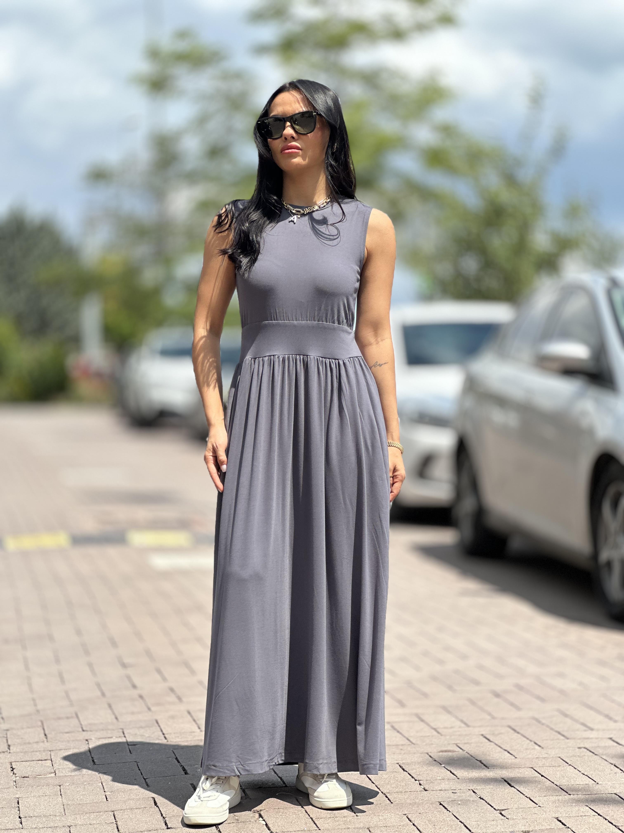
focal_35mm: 77
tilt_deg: +2.9
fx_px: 1851
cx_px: 312
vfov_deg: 25.3
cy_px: 416
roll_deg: +0.5
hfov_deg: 19.1
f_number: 2.8
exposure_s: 1/573
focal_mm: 9
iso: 32
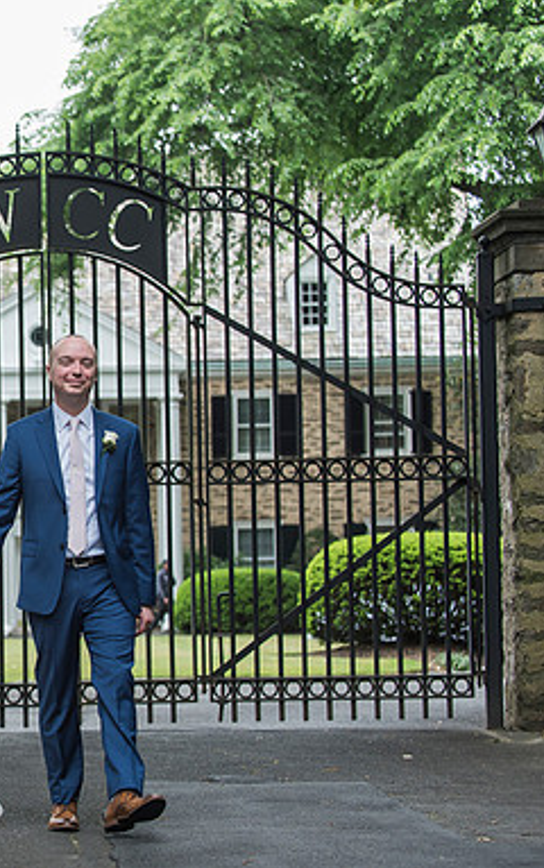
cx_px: -79
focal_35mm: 108
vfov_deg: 19.3
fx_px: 2557
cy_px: 434
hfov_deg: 11.9
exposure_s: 1/400
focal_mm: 70
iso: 500
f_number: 3.5
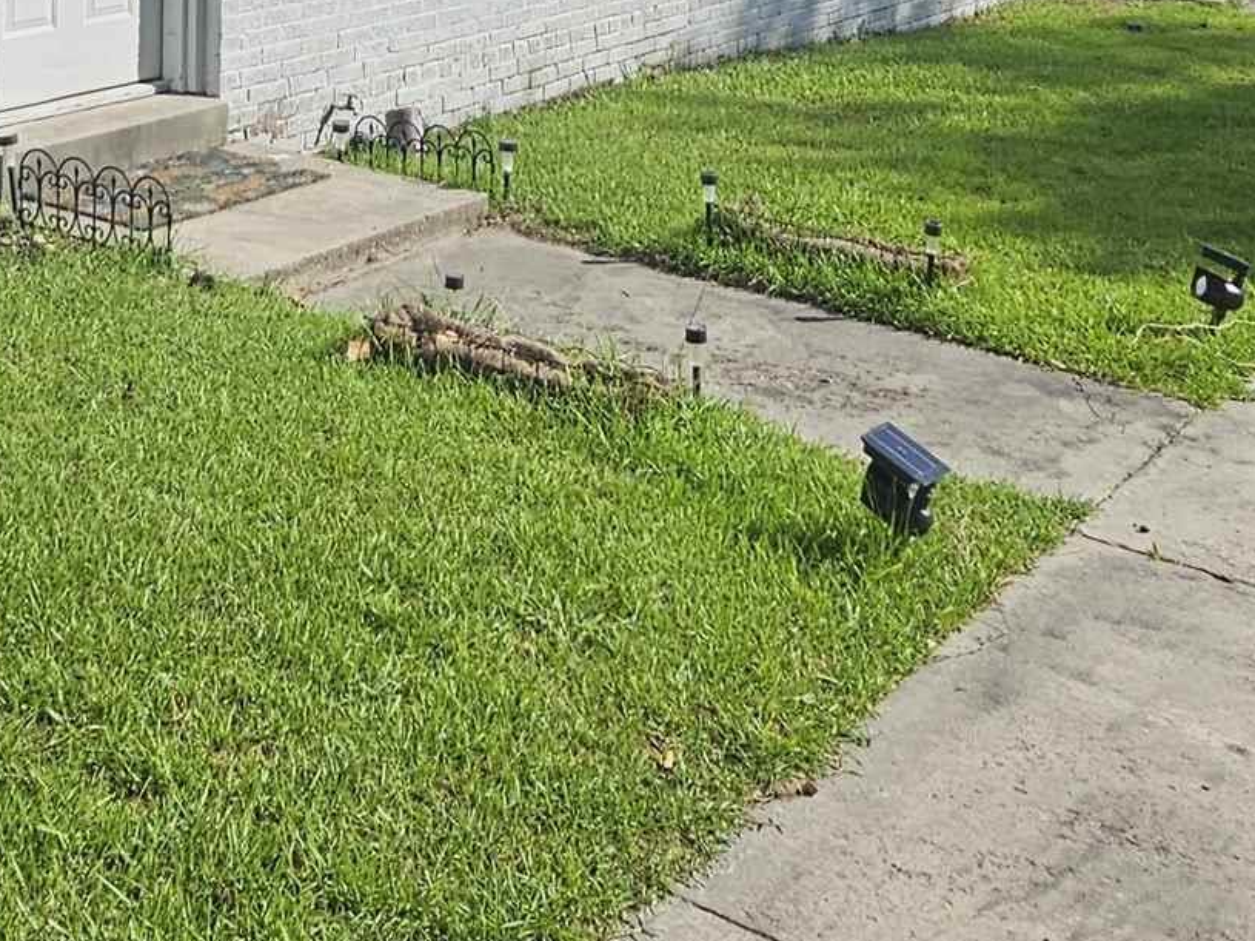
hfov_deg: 38.3
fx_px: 1776
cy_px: -256
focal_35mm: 49
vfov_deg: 25.8
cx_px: 374
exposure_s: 1/3418
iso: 50
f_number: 2.2
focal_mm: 2.2
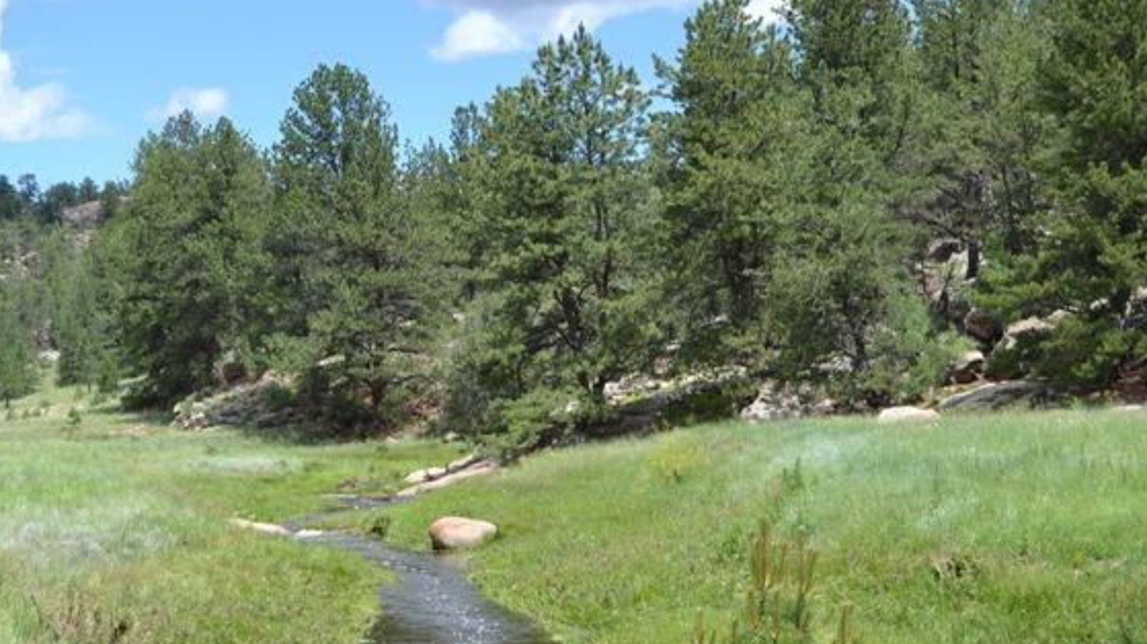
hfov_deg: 29.4
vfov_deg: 16.7
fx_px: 2189
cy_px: 421
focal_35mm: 72
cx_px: 568
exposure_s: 1/200
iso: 100
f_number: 7.1
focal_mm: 40
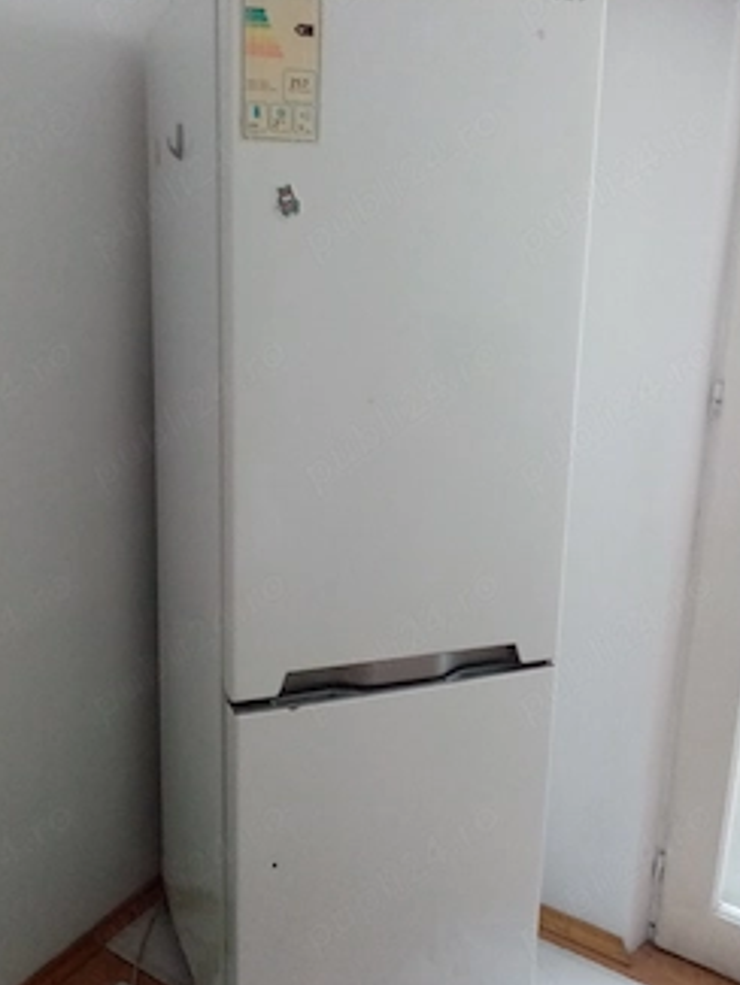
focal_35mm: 32
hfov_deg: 44.0
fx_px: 912
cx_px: 294
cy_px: 464
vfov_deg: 56.8
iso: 469
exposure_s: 1/25
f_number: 1.8
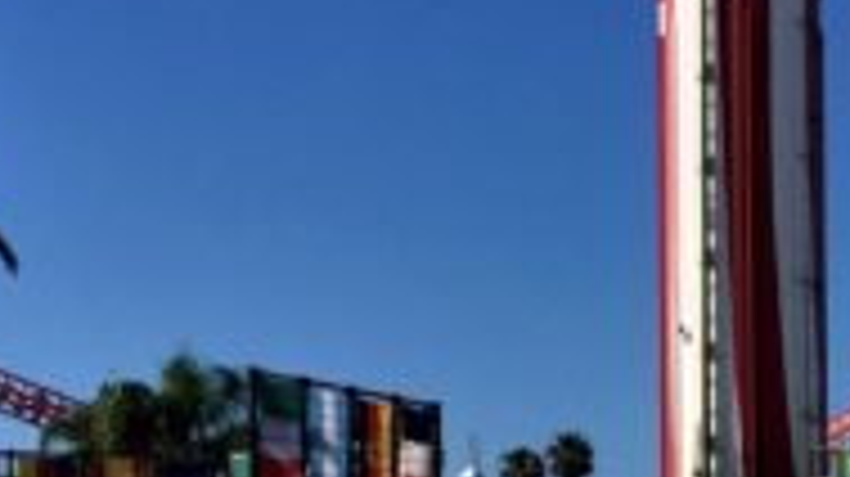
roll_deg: -1.6
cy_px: 644
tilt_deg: +0.2
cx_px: 670
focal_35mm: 102
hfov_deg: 20.7
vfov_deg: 11.5
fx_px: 2297
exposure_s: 1/3597
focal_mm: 4.15
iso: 32
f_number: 2.2
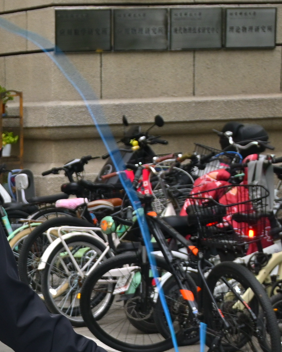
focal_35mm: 139
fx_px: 1448
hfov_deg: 10.6
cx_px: -169
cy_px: 410
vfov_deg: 13.5
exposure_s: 1/200
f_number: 4.5
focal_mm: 25
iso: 200
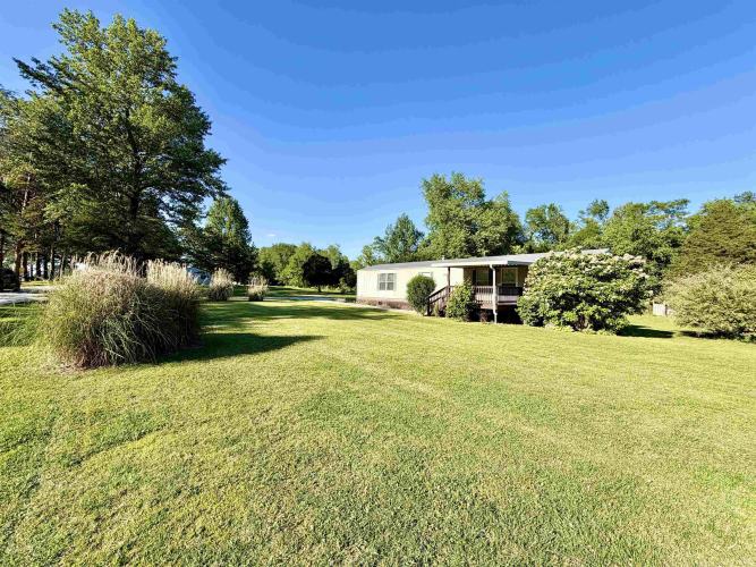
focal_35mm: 14
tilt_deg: +0.5
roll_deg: -0.4
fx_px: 306
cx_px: 378
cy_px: 284
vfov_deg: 85.7
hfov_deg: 102.1
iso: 32
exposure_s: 1/770
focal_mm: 2.22
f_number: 2.2
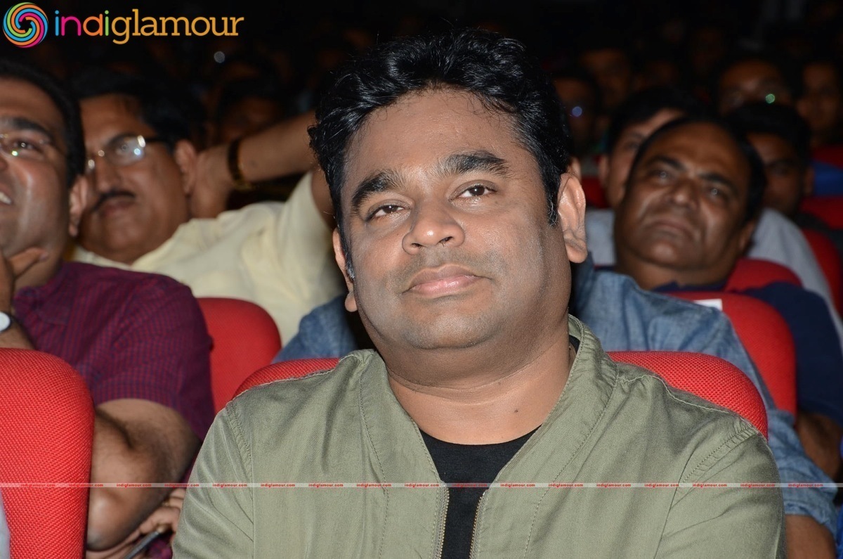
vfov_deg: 8.7
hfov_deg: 13.1
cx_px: 422
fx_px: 3681
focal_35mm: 158
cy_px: 280
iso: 400
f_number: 7.1
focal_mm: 105
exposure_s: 1/125
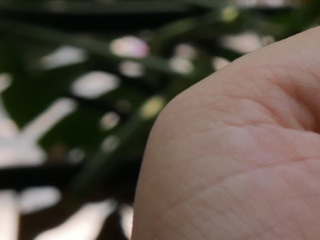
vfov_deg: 10.1
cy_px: 138
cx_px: 795
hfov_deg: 11.1
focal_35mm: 147
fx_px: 1359
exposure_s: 1/125
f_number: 4.6
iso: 200
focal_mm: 14
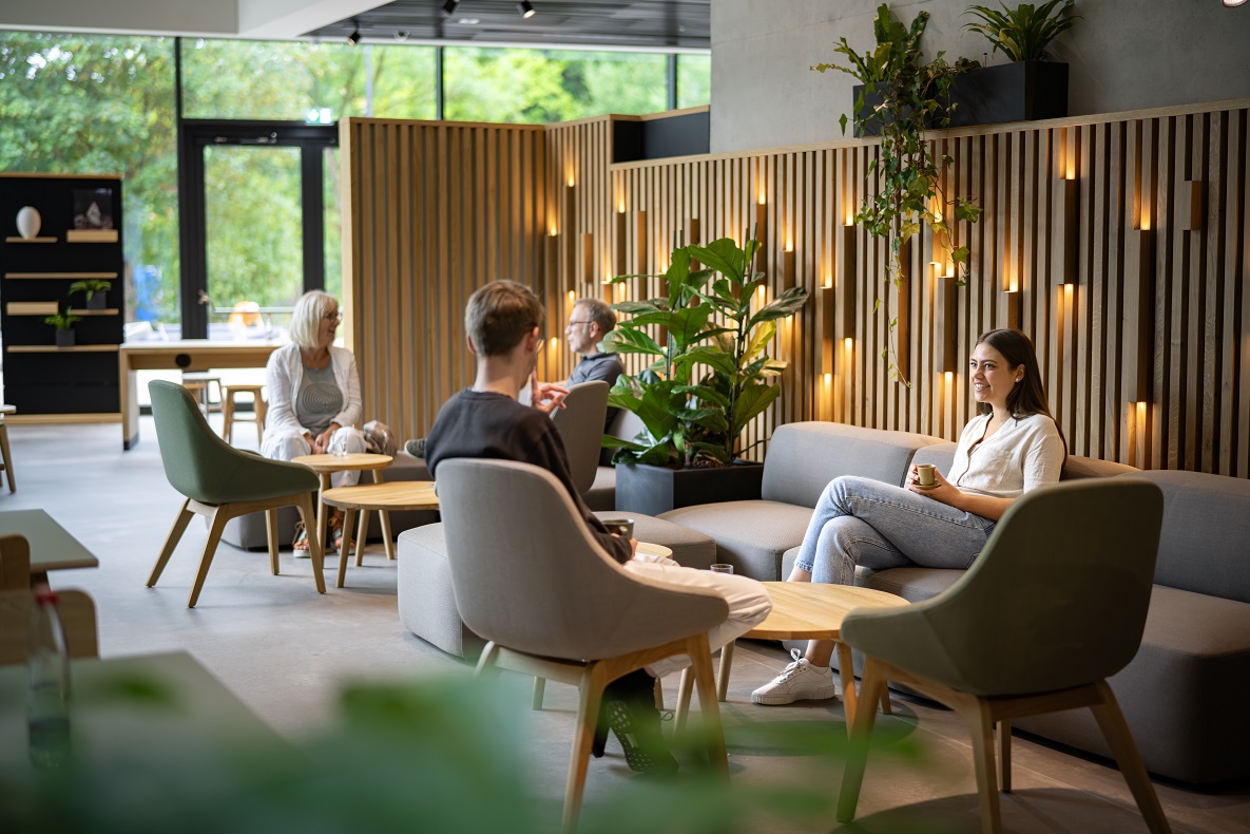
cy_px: 417
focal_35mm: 50
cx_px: 625
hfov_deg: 39.6
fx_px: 1736
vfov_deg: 27.0
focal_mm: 50
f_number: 1.4
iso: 320
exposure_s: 1/320
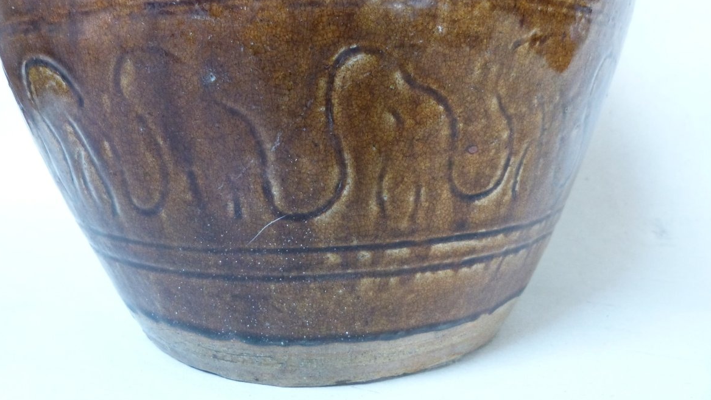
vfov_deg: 41.1
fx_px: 528
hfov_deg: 67.9
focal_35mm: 28
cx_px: 353
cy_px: 142
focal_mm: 4.5
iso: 400
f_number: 2.8
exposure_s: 1/5
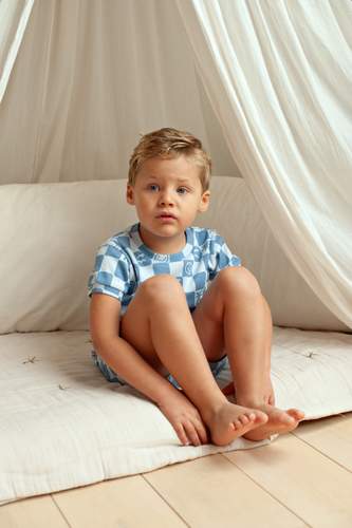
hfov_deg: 27.0
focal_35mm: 50
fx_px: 734
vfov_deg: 39.6
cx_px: 176
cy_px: 264
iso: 640
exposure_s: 1/125
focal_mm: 50
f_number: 4.5
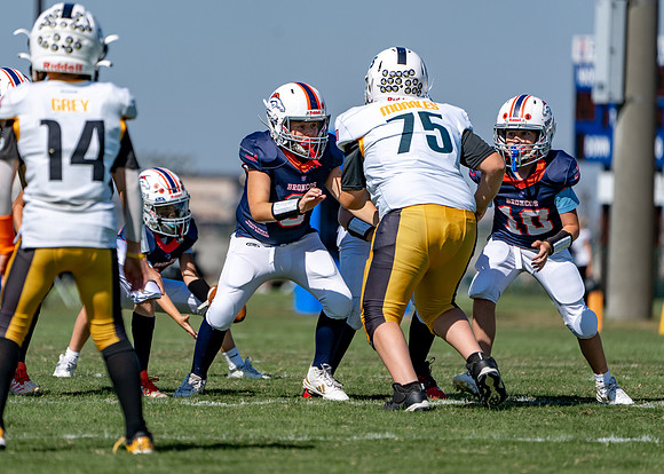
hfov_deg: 4.5
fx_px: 8514
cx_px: 265
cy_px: 212
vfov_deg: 3.2
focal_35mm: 452
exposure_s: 1/1600
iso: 125
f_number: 5.6
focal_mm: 379
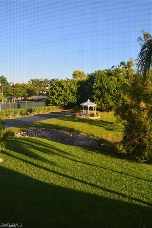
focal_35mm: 27
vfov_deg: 67.4
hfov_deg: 47.9
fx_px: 171
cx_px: 76
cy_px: 114
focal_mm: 18
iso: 400
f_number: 9
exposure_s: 1/125
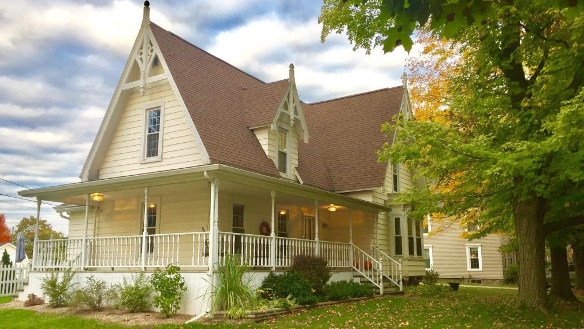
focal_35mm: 32
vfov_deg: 36.6
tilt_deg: +9.4
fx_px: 496
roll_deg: +0.2
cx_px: 291
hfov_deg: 61.0
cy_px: 192
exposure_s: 1/120
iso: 40
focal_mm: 4.15
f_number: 2.2
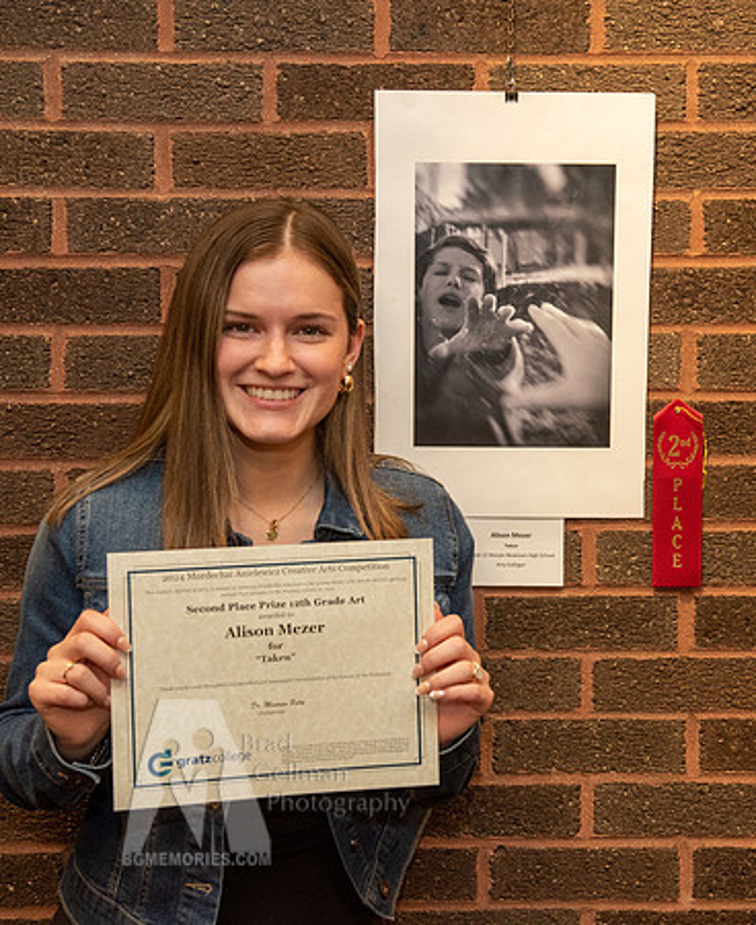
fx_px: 1927
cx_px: 470
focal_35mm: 70
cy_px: 443
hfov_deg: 22.2
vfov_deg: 27.0
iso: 1600
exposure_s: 1/125
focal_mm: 48
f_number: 5.6
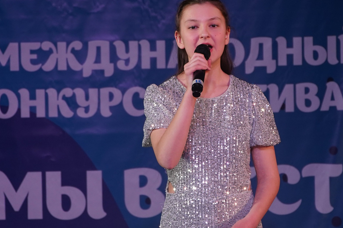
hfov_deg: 4.4
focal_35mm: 465
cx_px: 201
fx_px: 4429
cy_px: 136
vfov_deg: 3.0
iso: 1600
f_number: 5.6
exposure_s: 1/250
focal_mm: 215
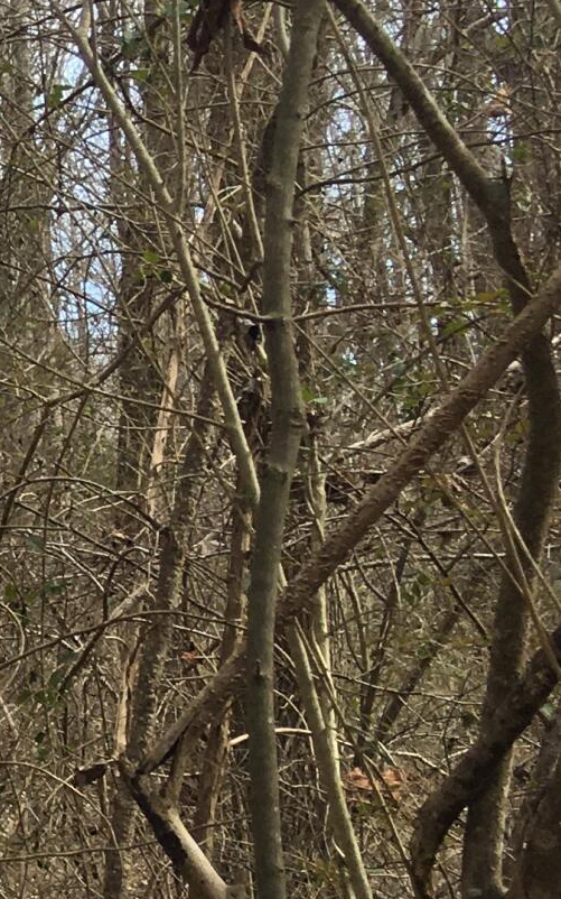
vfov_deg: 18.0
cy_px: 674
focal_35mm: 115
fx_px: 2814
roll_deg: +2.1
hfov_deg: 9.2
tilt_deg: +1.3
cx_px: -1085
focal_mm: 4.15
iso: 25
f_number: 2.2
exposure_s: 1/356
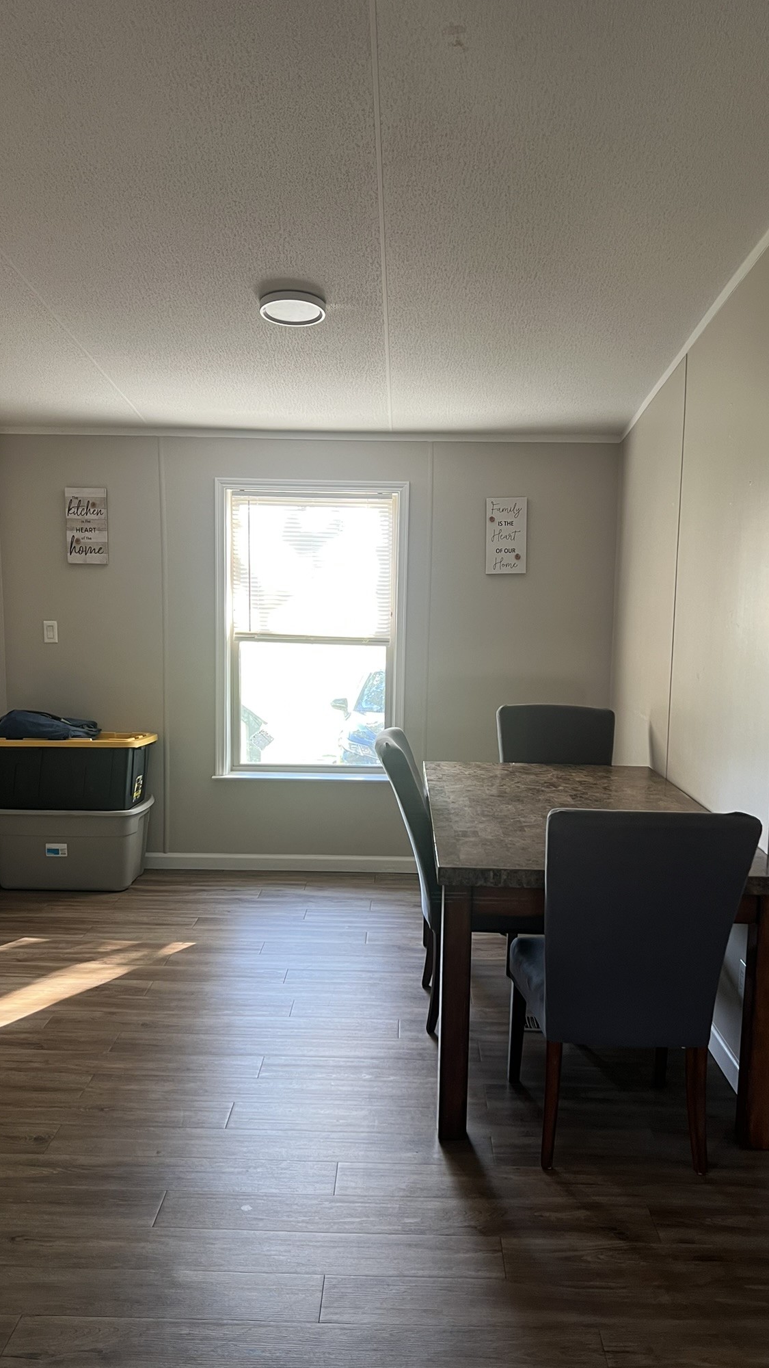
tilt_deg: -6.0
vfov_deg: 66.1
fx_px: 1051
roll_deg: -0.2
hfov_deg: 40.2
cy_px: 694
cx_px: 388
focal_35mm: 29
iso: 100
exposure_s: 1/60
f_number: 1.5
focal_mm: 5.7
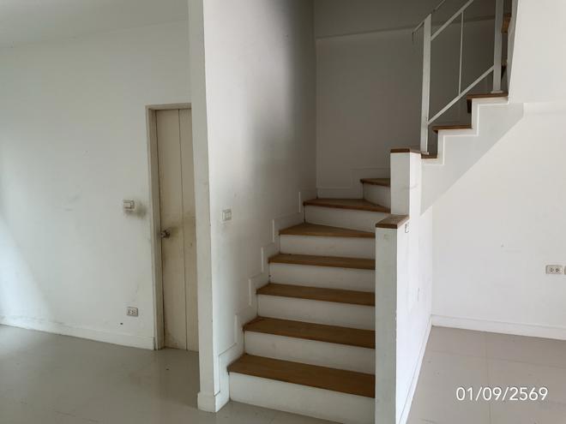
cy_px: 212
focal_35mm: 29
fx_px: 474
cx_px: 283
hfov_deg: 61.7
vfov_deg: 48.2
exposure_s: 1/120
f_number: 1.8
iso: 64
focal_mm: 3
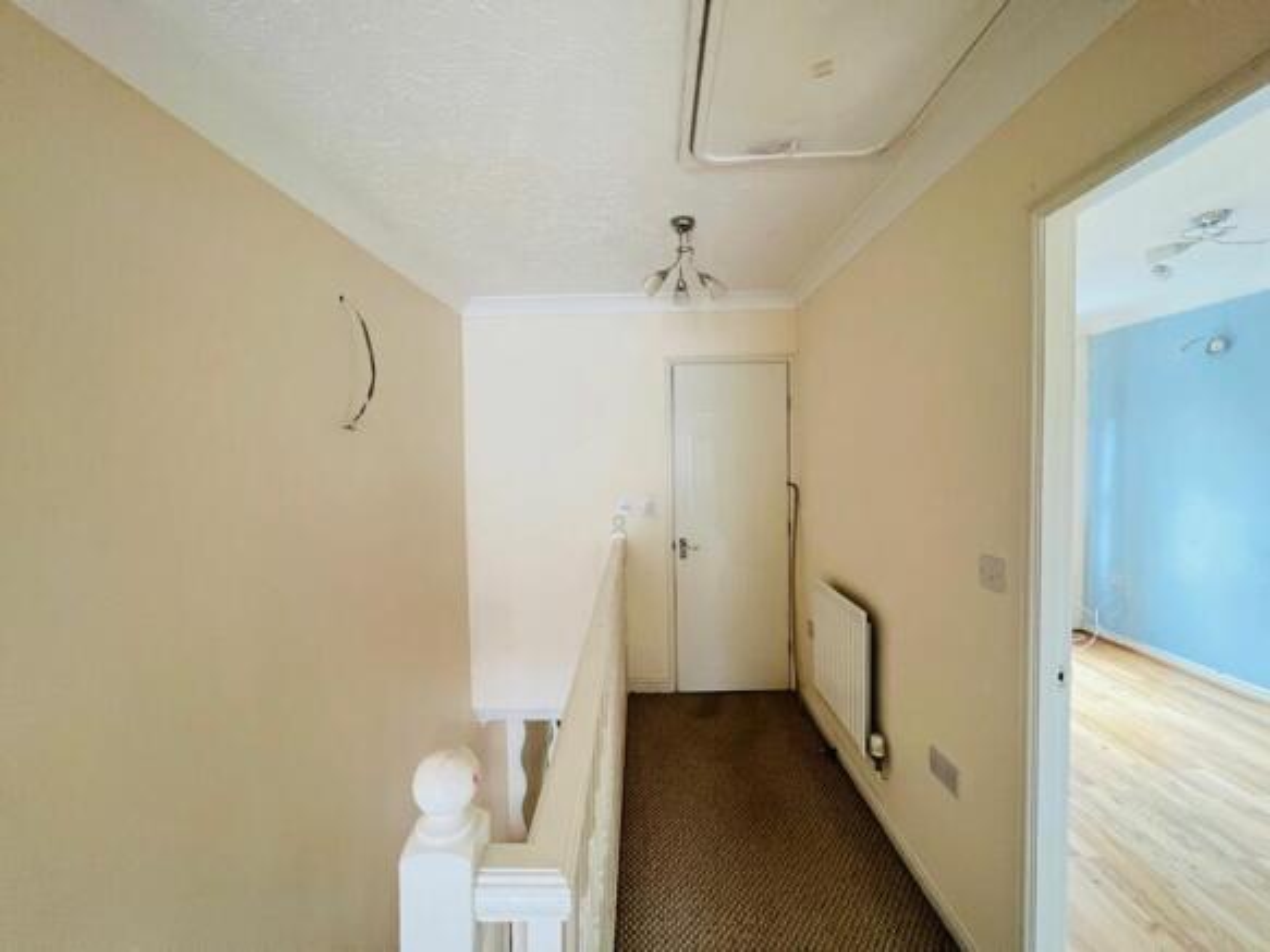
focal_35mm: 13
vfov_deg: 89.9
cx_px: 635
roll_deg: +0.7
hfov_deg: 106.2
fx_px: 477
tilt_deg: -2.8
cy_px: 476
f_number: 1.8
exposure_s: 1/60
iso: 640
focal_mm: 1.57
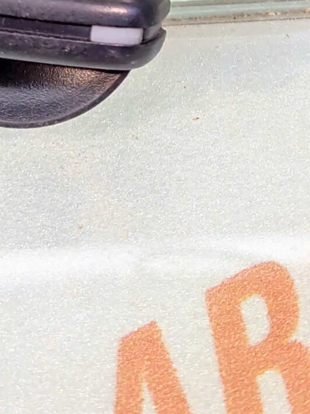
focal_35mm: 61
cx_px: 139
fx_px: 729
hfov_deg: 24.0
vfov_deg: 25.6
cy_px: -170
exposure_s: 1/33
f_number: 1.79
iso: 1596
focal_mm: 4.74
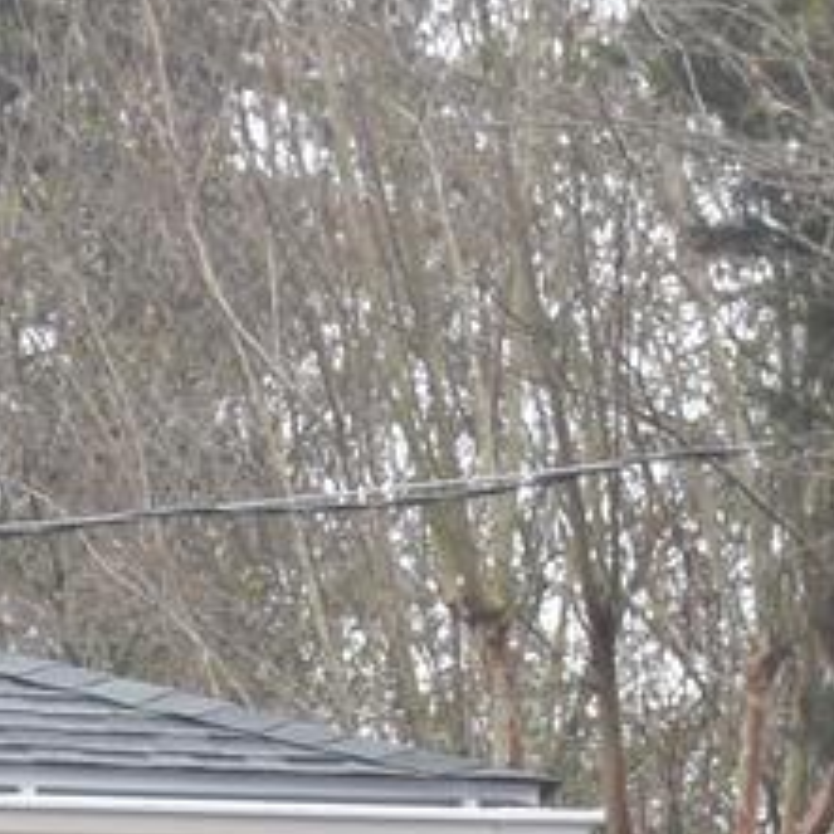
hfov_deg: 6.0
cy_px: 2028
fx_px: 7741
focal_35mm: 284
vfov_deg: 5.9
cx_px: -1004
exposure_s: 1/160
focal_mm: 24
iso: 400
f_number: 6.3
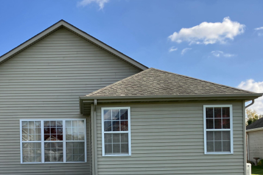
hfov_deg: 43.1
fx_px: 329
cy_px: 149
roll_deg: +1.9
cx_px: 91
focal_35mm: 45
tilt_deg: +2.0
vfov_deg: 28.9
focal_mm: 3.99
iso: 32
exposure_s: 1/1012
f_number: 1.8
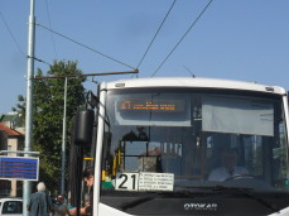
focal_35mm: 77
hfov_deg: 25.4
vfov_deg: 18.9
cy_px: 173
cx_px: 134
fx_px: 642
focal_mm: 7.8
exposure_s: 1/1000
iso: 100
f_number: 4.5
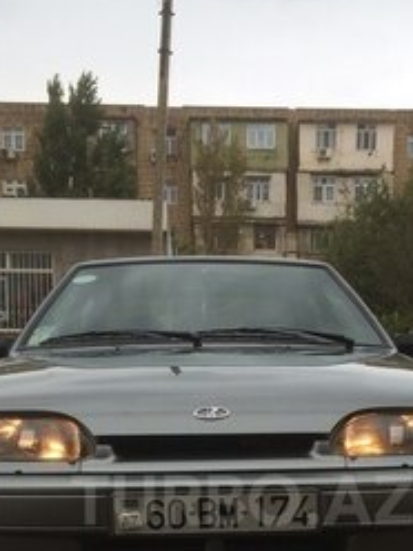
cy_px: 500
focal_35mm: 58
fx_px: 923
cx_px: 242
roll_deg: -1.6
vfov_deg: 31.6
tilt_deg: -12.6
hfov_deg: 25.2
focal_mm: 4.15
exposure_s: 1/308
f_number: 2.2
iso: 32
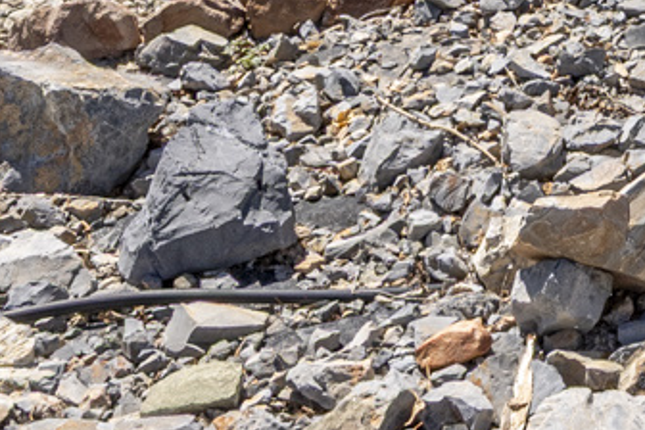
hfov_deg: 15.6
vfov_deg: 10.2
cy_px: -630
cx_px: 1094
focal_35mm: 116
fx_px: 2078
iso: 250
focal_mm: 19.5
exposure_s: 1/320
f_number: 13
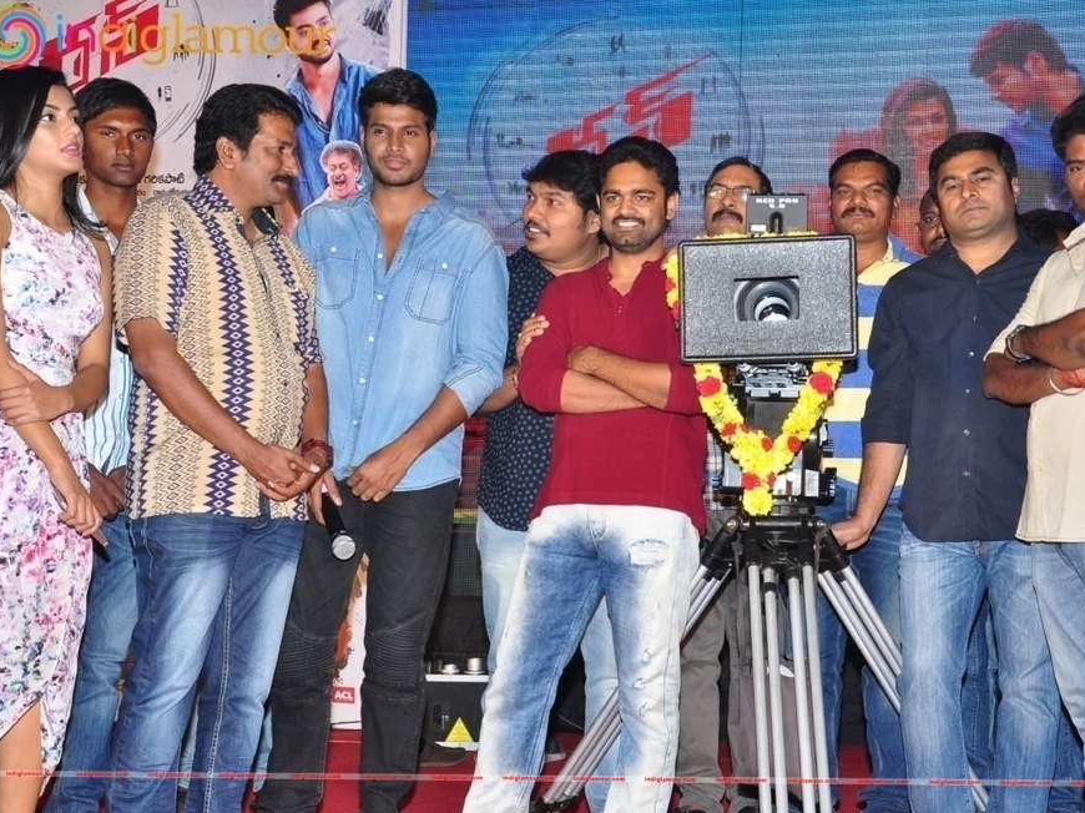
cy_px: 413
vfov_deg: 27.5
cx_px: 599
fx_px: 1661
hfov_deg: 36.1
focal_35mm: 53
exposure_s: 1/125
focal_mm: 32
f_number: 8
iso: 640
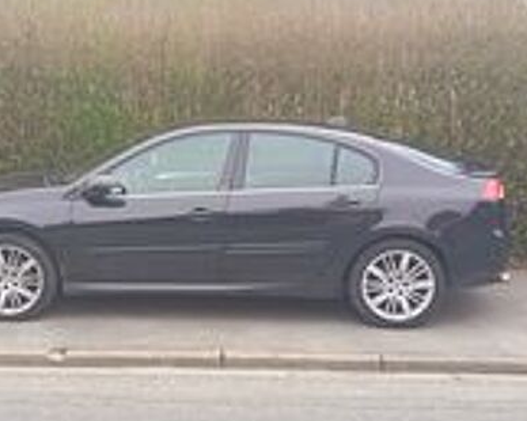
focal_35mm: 58
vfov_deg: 26.2
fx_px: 904
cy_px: 208
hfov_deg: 32.4
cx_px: 213
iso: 210
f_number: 4
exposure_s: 1/100
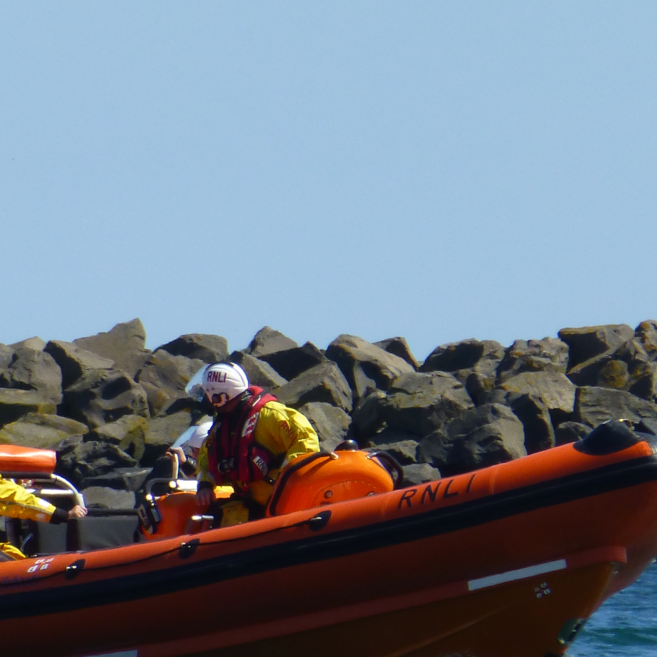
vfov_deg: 1.5
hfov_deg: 1.5
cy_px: 465
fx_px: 25360
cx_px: 115
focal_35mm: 1181
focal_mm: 86
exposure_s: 1/400
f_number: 6.4
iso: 100
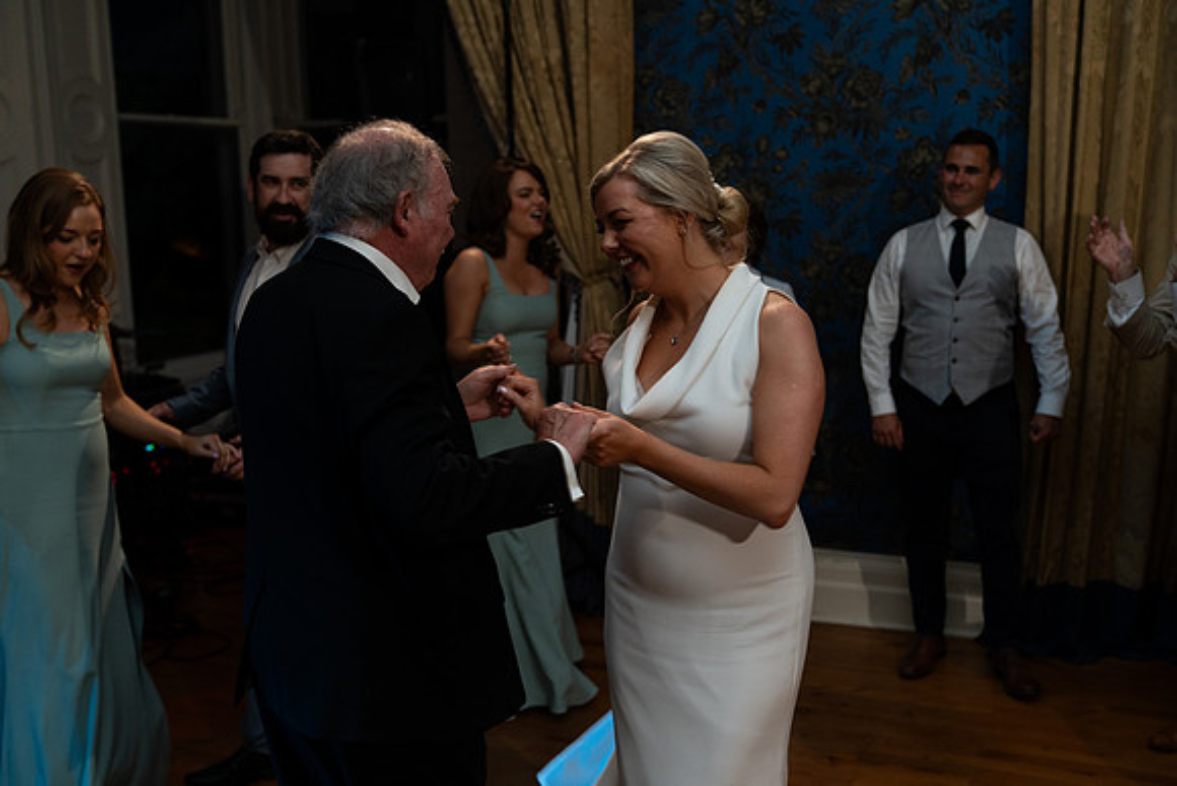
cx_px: 588
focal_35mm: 38
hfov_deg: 50.7
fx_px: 1243
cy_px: 393
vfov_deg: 35.1
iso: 1250
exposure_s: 1/160
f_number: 2.8
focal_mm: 38
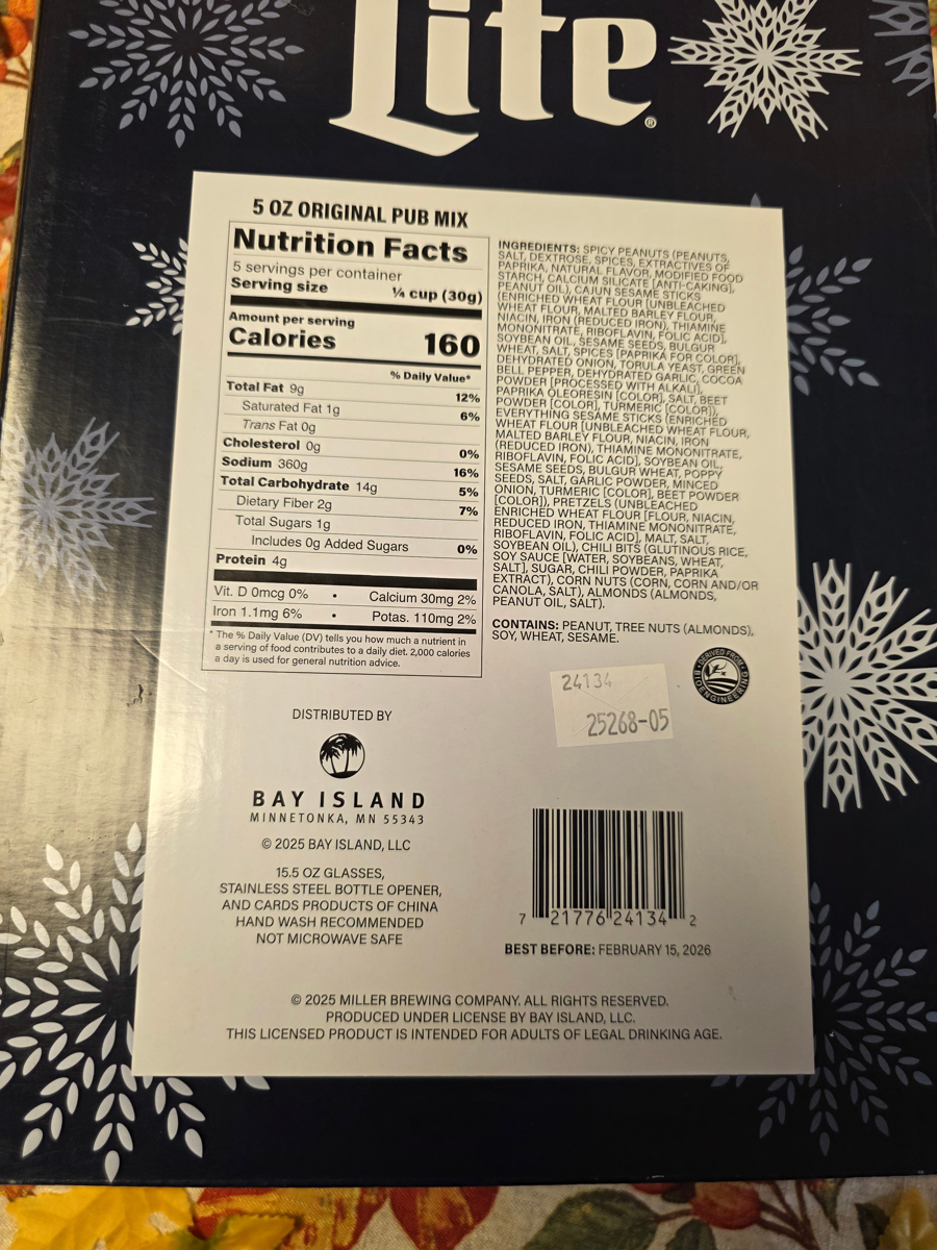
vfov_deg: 73.9
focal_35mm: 23
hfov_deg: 58.9
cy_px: 625
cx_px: 468
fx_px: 830
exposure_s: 1/120
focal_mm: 6.3
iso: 200
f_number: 1.7
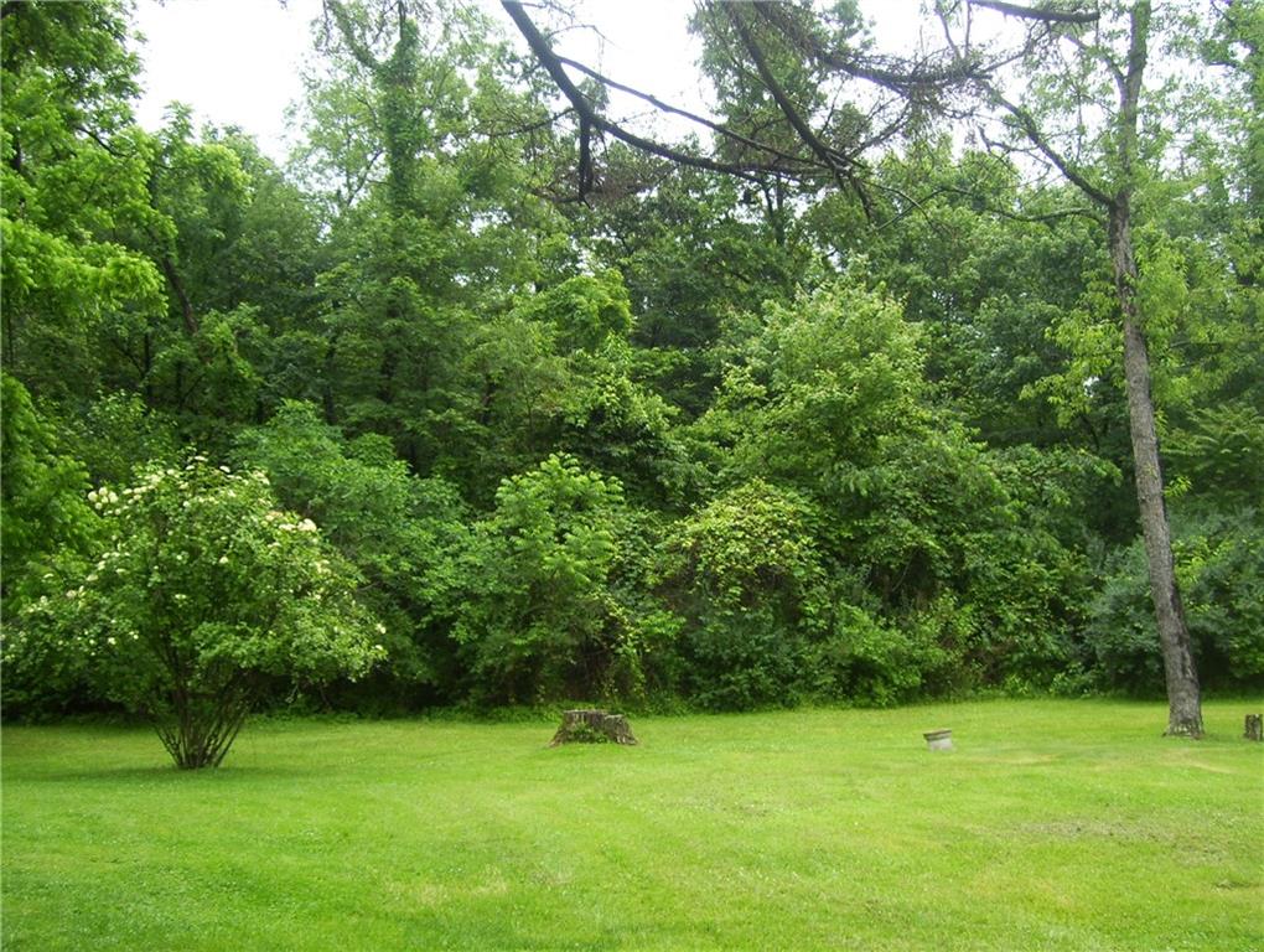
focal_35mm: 36
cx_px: 632
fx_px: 1316
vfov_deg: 39.7
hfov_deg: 51.3
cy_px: 476
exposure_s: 1/250
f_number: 2.7
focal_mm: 6
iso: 80
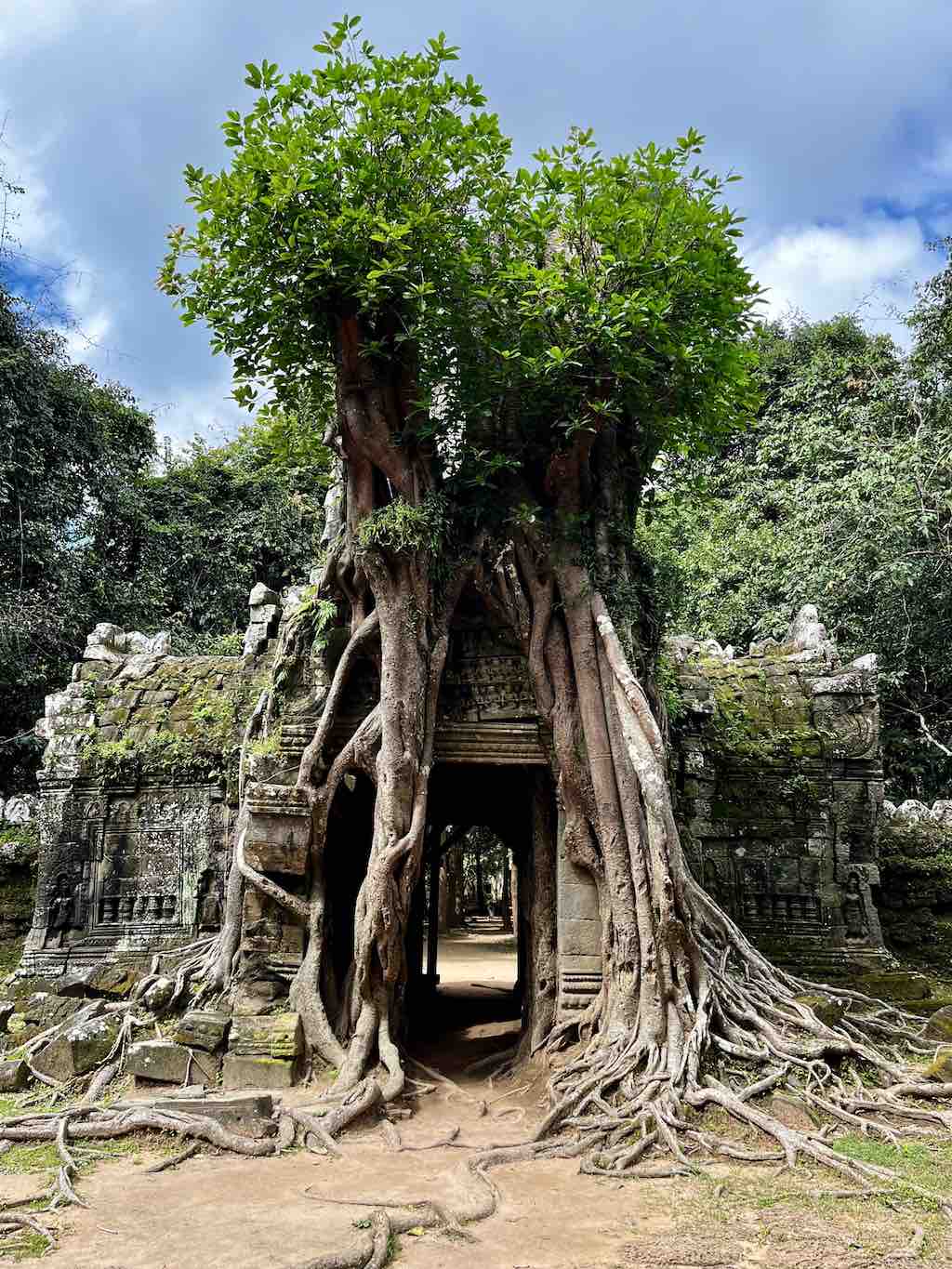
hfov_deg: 53.1
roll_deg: +0.0
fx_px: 953
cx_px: 476
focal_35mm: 26
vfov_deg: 67.3
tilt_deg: +15.1
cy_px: 634
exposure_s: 1/898
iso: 50
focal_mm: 5.1
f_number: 1.6
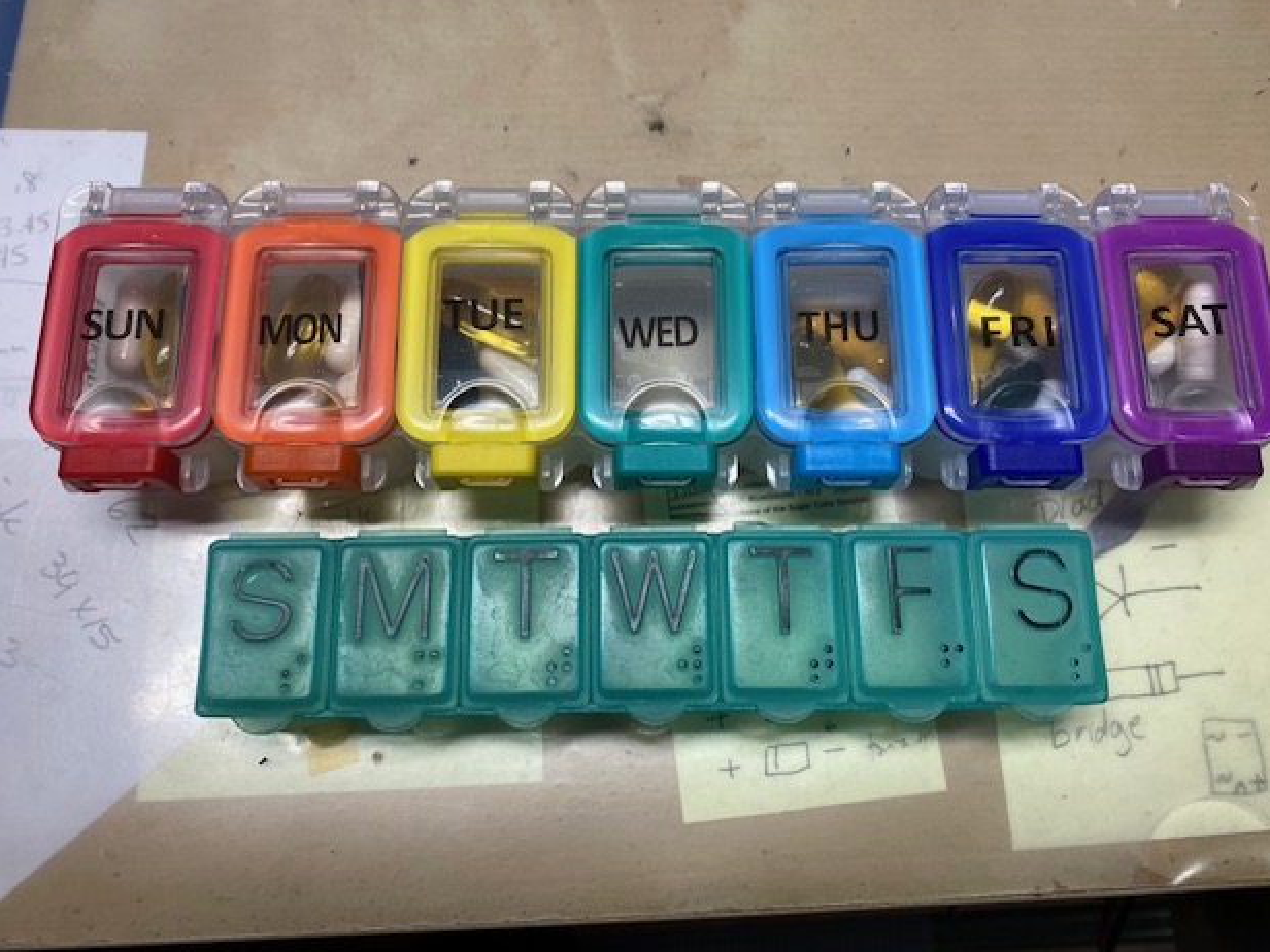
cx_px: 658
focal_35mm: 27
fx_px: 991
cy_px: 474
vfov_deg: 51.4
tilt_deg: -76.6
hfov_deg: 65.3
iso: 40
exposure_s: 1/100
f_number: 1.8
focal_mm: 4.25
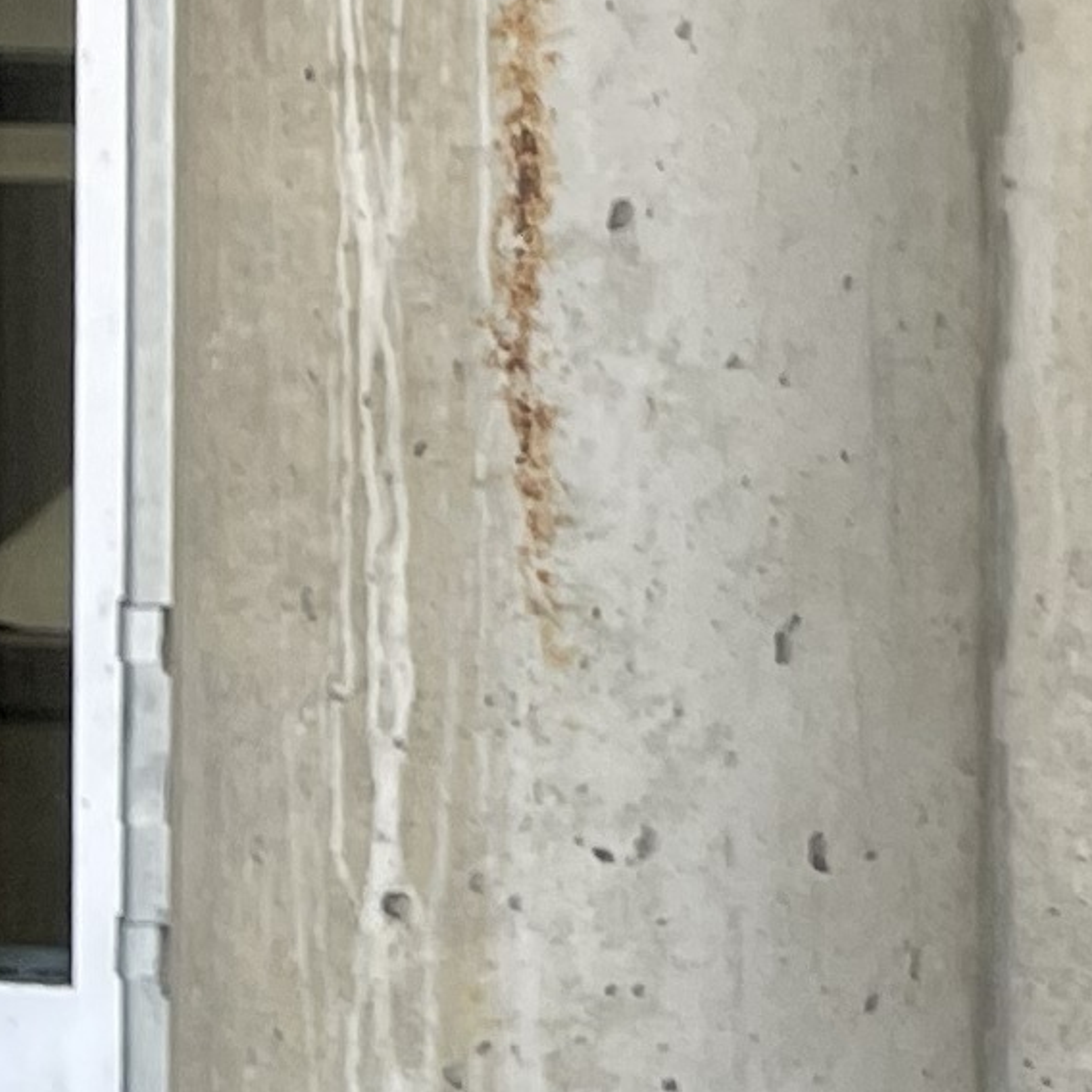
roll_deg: +1.0
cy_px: -1030
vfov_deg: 10.0
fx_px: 5818
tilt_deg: +0.9
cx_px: 2574
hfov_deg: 9.6
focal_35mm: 163
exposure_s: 1/473
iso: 32
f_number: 1.6
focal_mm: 4.2
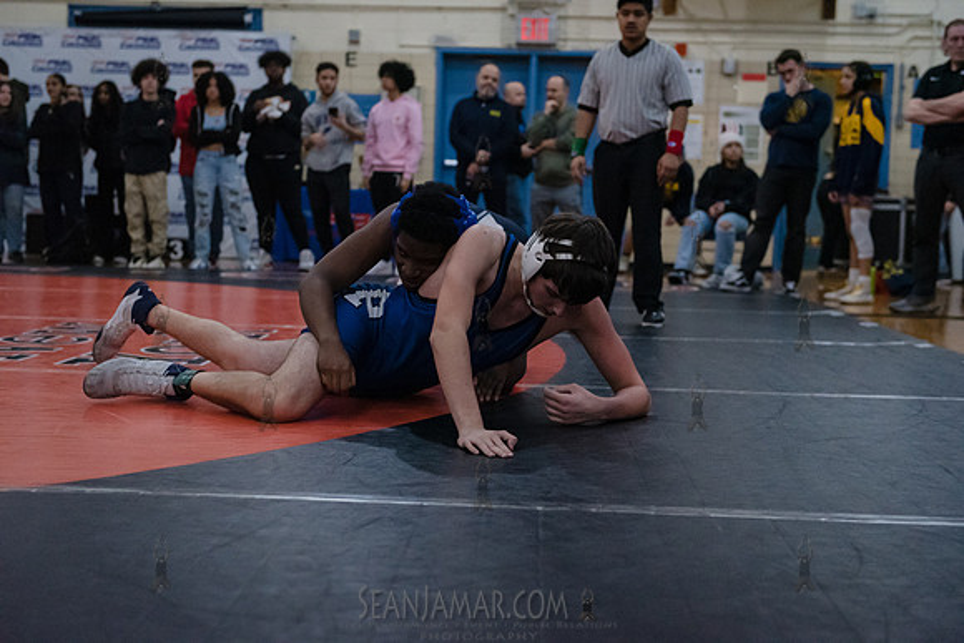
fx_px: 1473
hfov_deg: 36.2
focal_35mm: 55
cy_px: 322
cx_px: 482
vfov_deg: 24.6
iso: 6400
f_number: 3.2
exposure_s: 1/400
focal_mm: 55
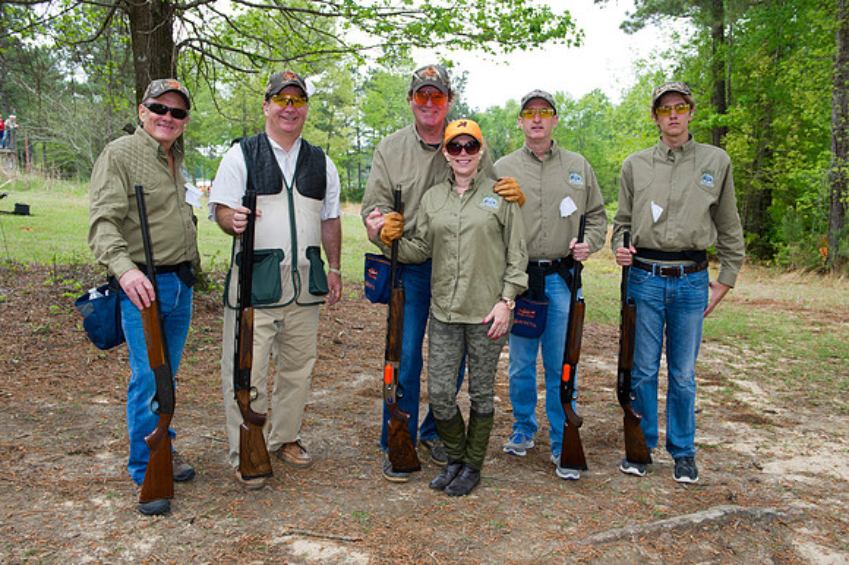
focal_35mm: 31
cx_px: 424
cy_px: 282
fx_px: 731
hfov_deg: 60.3
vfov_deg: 42.3
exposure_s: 1/250
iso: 400
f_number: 5.6
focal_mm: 31
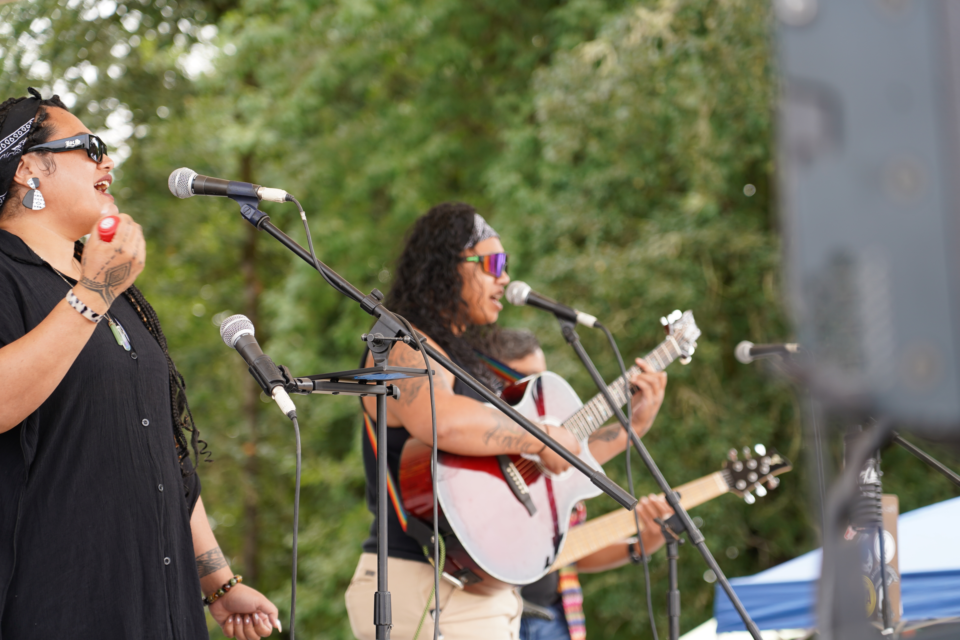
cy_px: 320
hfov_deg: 19.6
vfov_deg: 13.2
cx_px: 480
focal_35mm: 104
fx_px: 2773
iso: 160
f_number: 4
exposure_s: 1/160
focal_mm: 104
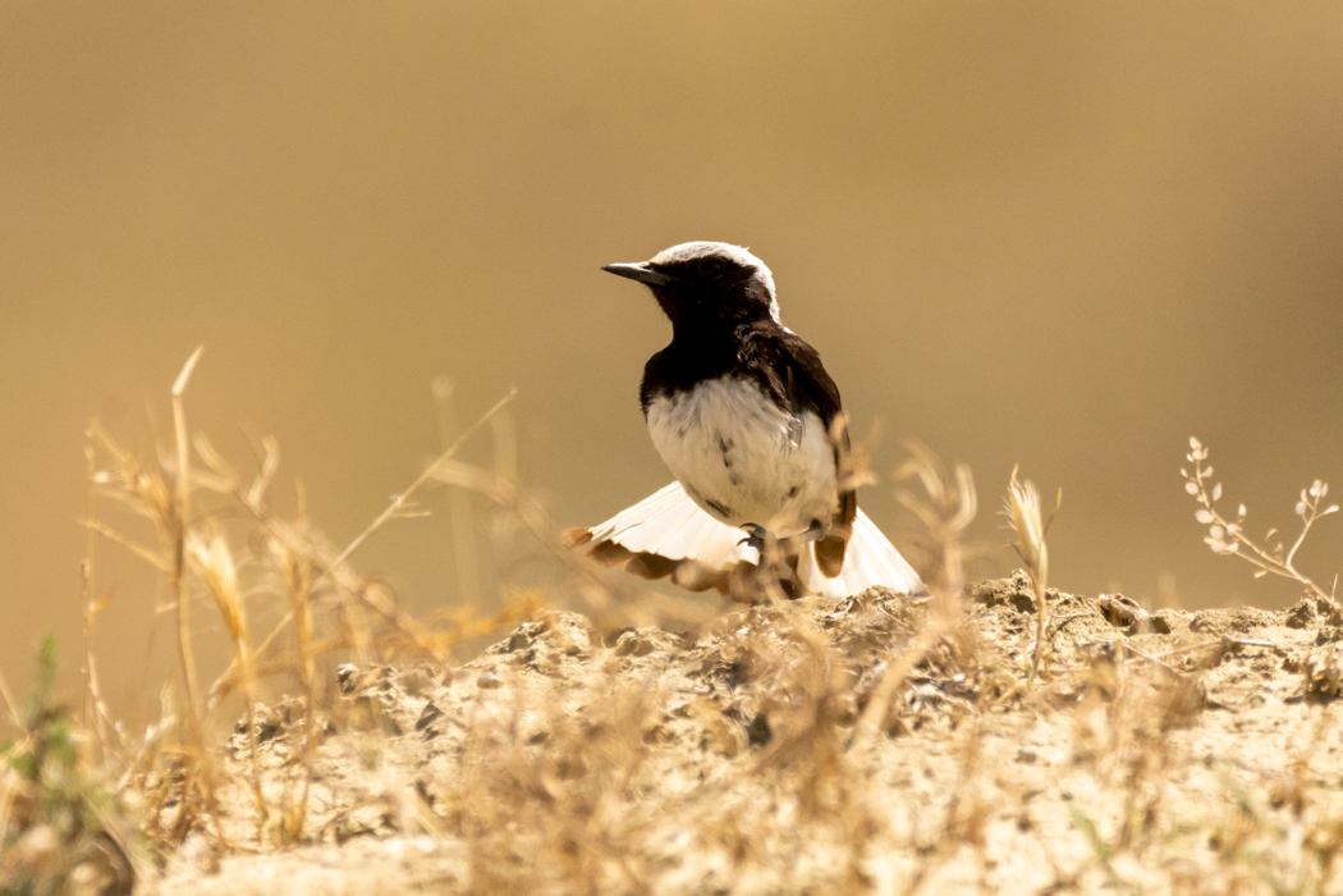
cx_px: 672
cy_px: 448
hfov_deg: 2.3
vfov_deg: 1.5
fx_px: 33572
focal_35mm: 900
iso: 2000
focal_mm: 600
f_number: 6.3
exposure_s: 1/8000
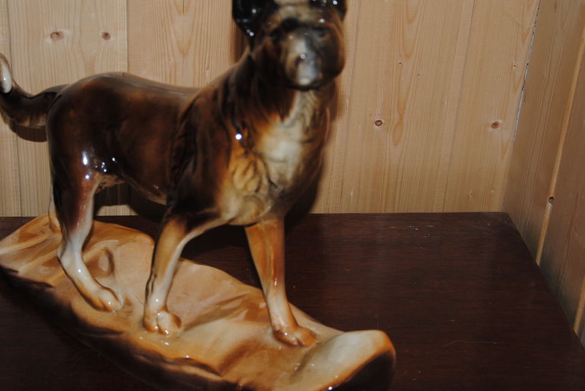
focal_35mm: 68
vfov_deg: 20.2
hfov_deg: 29.7
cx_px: 240
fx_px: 1100
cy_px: 182
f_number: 4.5
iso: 200
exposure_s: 1/60
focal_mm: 35
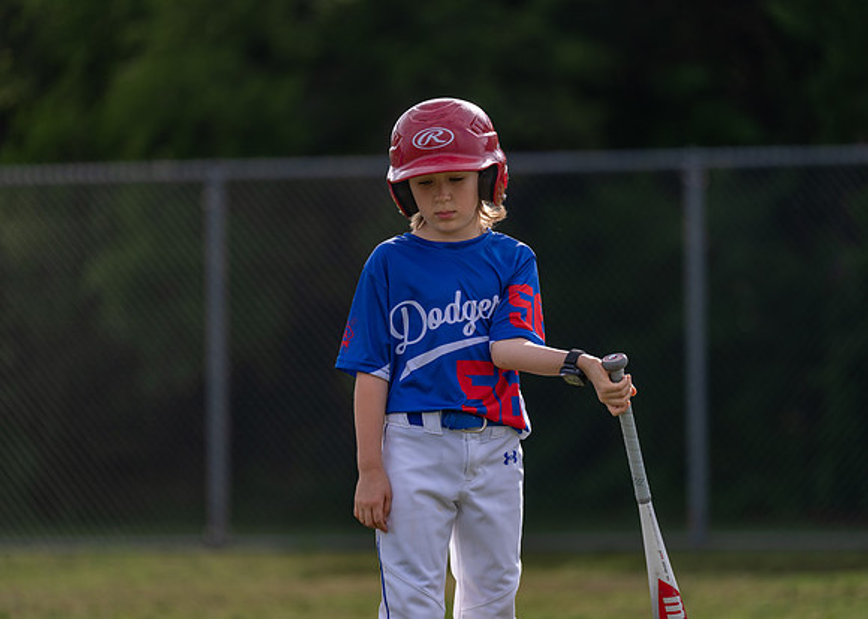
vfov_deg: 6.9
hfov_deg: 9.6
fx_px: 5167
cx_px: 434
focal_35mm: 210
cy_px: 310
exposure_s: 1/1600
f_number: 2.8
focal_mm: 197
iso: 100
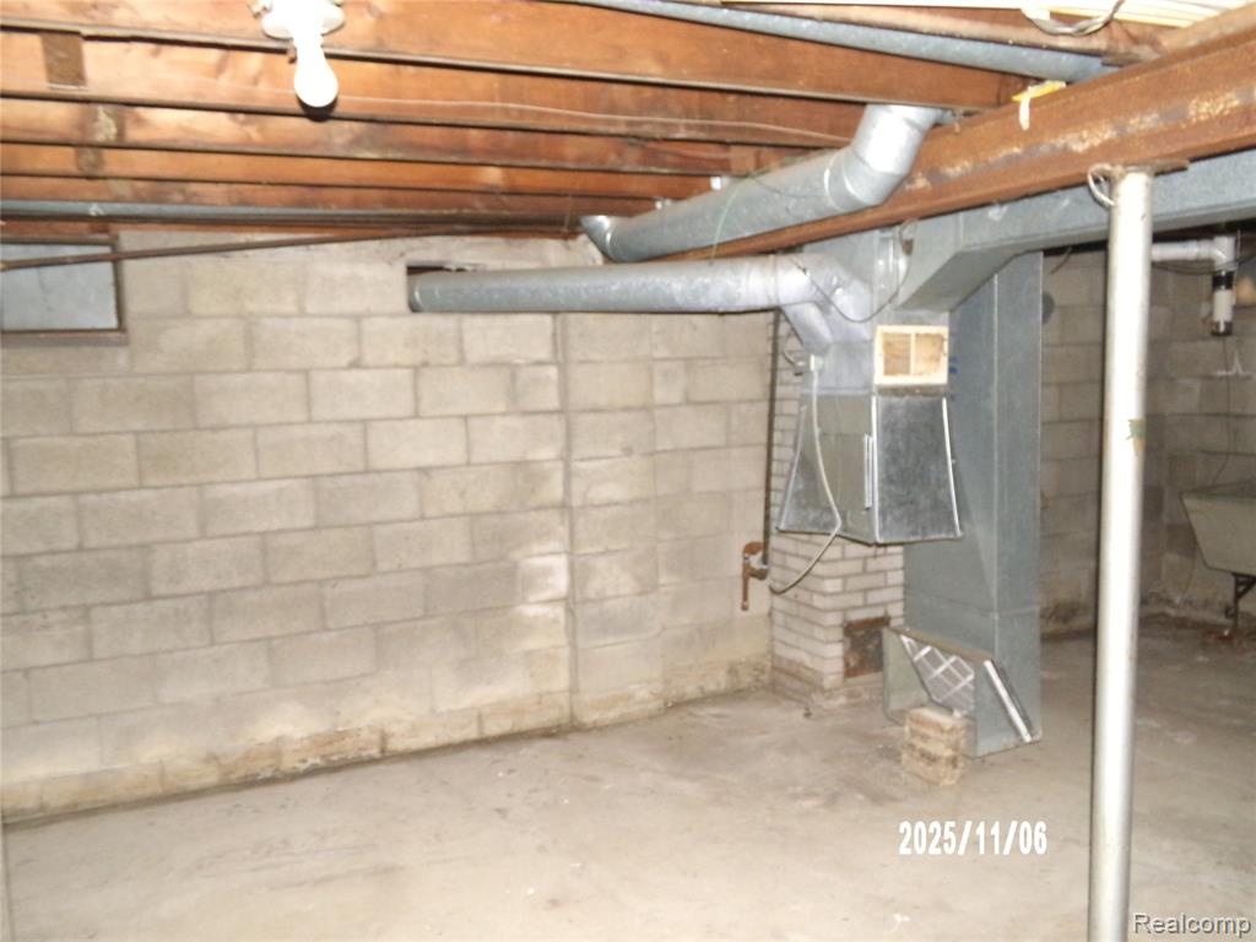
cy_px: 471
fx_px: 1016
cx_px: 628
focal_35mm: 28
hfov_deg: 63.4
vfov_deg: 49.7
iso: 800
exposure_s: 1/34
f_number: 3.8
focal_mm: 5
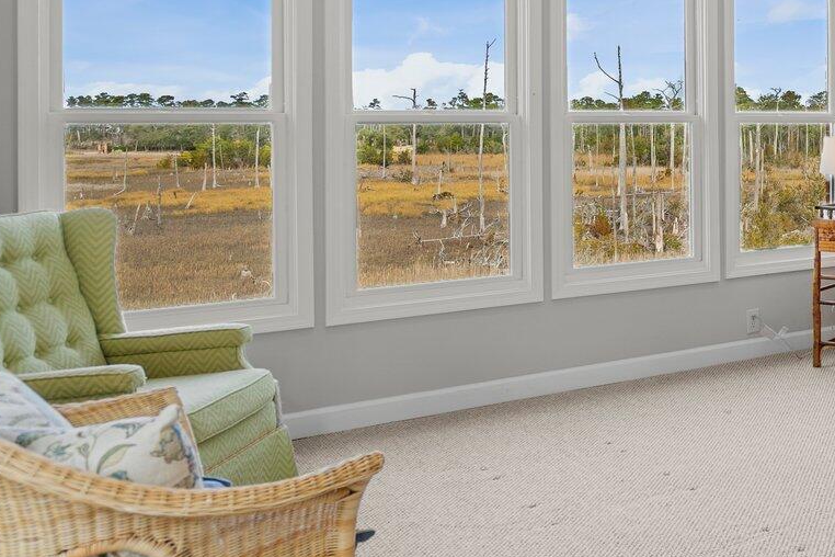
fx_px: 997
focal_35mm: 43
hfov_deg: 38.5
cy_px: 133
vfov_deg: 30.6
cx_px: 895
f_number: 4
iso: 100
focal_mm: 16
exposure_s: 1/20
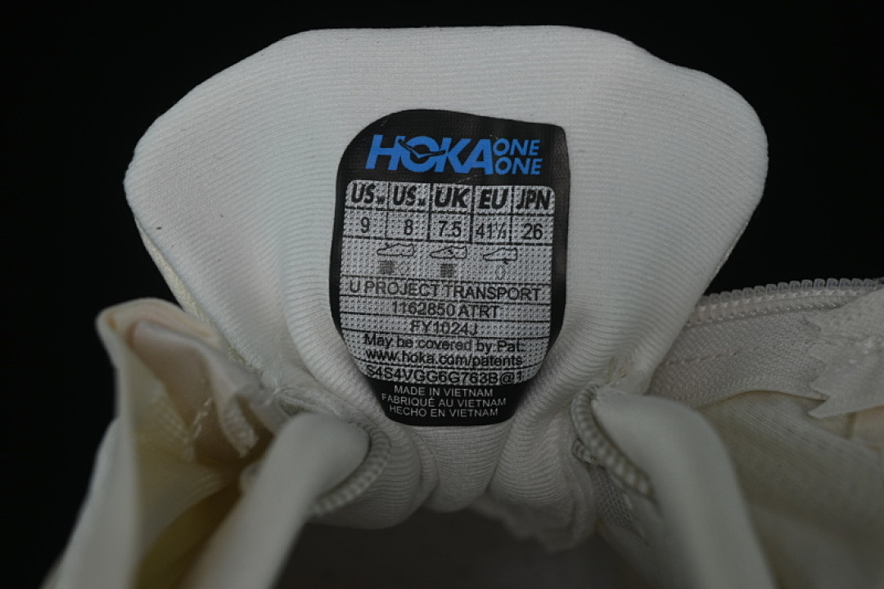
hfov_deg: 27.0
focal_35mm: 75
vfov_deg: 18.2
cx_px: 442
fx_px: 1842
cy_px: 294
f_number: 6.3
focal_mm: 50
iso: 160
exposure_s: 1/60
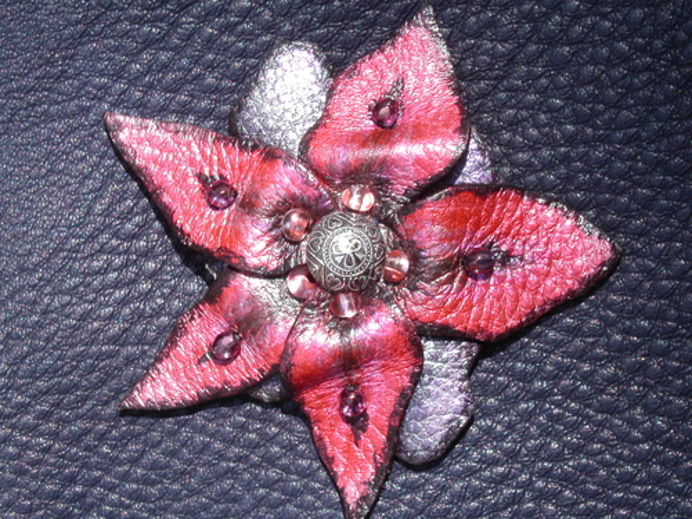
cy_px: 260
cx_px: 346
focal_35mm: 114
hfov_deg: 17.3
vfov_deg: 13.0
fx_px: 2279
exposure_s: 1/125
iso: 100
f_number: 8
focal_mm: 23.4
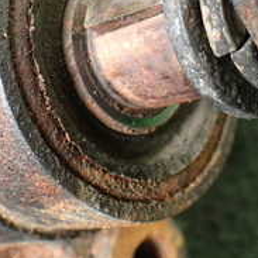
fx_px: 734
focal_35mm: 87
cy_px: -4
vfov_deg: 19.3
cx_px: 104
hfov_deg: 19.9
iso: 640
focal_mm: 5.4
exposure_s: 1/125
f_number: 2.3
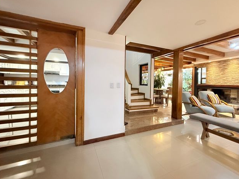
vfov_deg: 81.6
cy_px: 84
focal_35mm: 15
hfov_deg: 98.2
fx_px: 104
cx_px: 118
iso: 640
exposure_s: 1/60
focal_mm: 2.22
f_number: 2.2
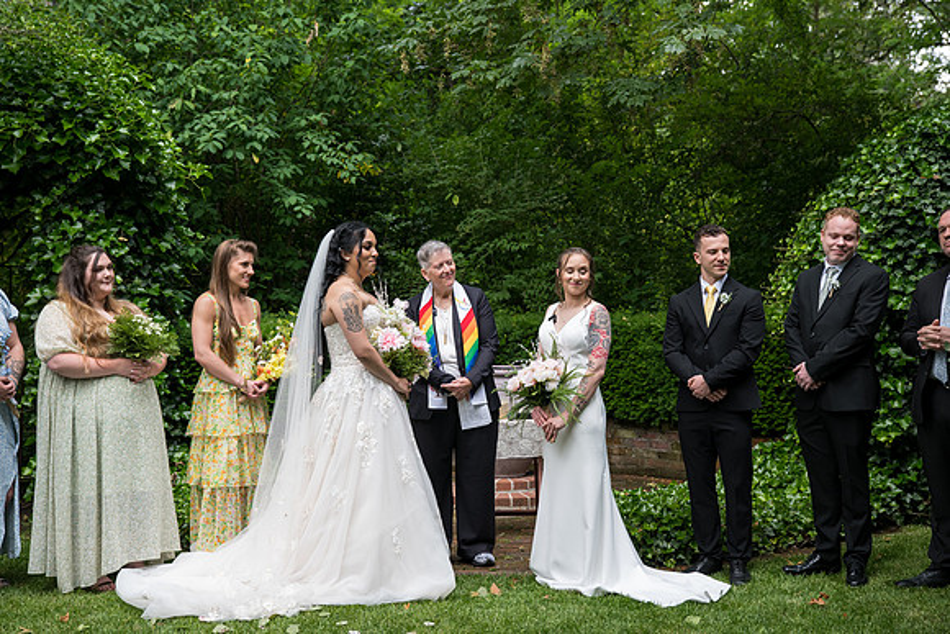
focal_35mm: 52
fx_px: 1372
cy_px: 317
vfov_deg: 26.0
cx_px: 475
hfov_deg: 38.2
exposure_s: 1/400
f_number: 4
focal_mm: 52
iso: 500
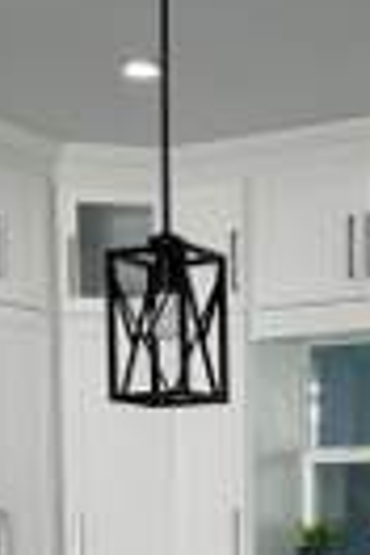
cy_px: 664
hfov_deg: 14.0
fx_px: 1511
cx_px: 214
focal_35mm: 98
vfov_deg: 19.6
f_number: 1.5
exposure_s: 1/120
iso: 32
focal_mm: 5.7
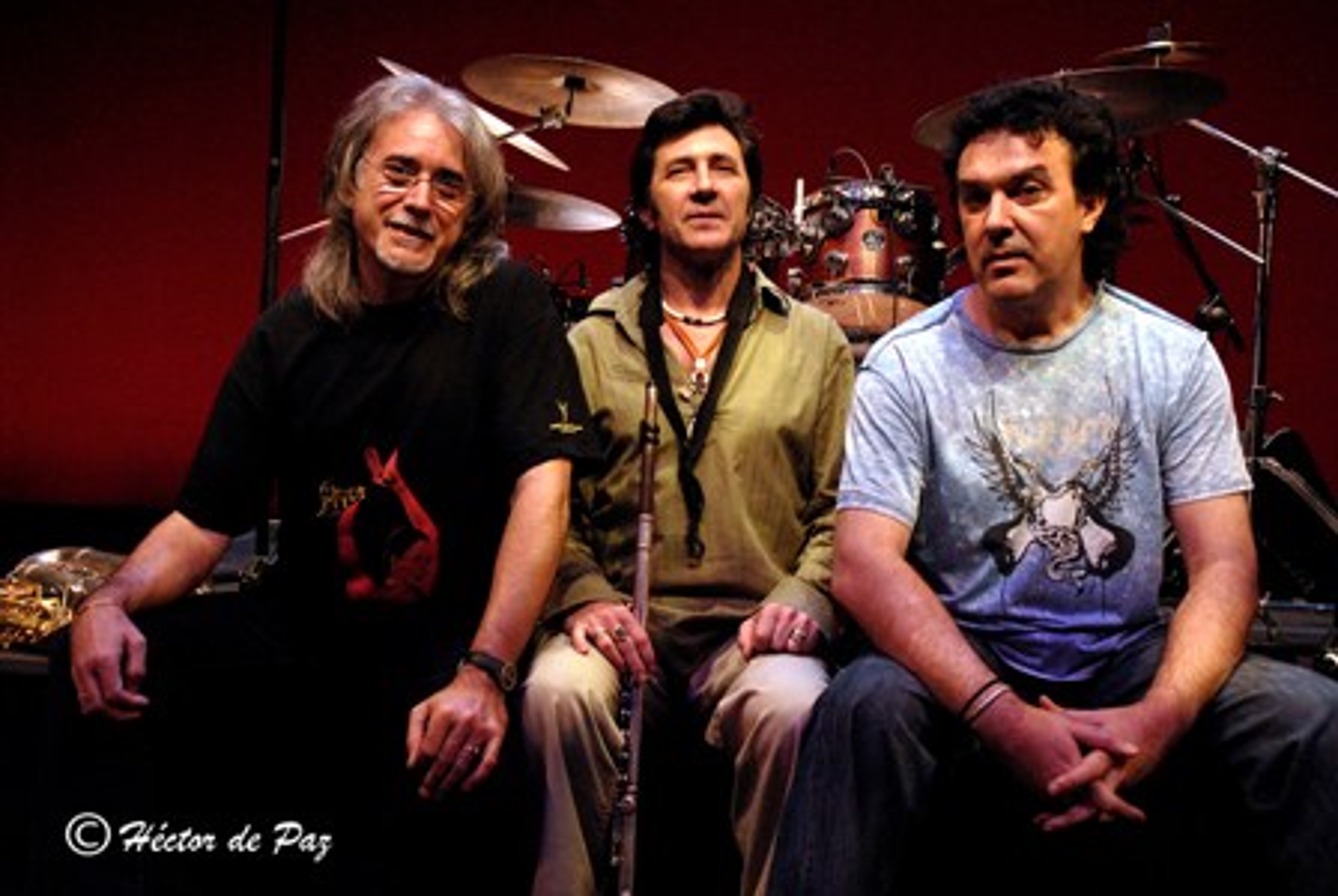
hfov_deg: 44.9
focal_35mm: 44
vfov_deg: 30.9
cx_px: 669
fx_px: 1619
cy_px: 448
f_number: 5.6
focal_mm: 29
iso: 800
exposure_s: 1/80
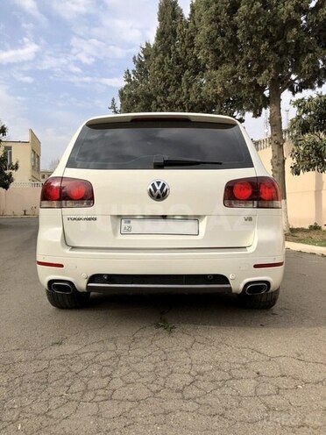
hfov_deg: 49.7
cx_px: 163
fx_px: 352
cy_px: 218
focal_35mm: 28
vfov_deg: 63.4
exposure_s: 1/1845
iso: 20
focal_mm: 3.99
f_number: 1.8
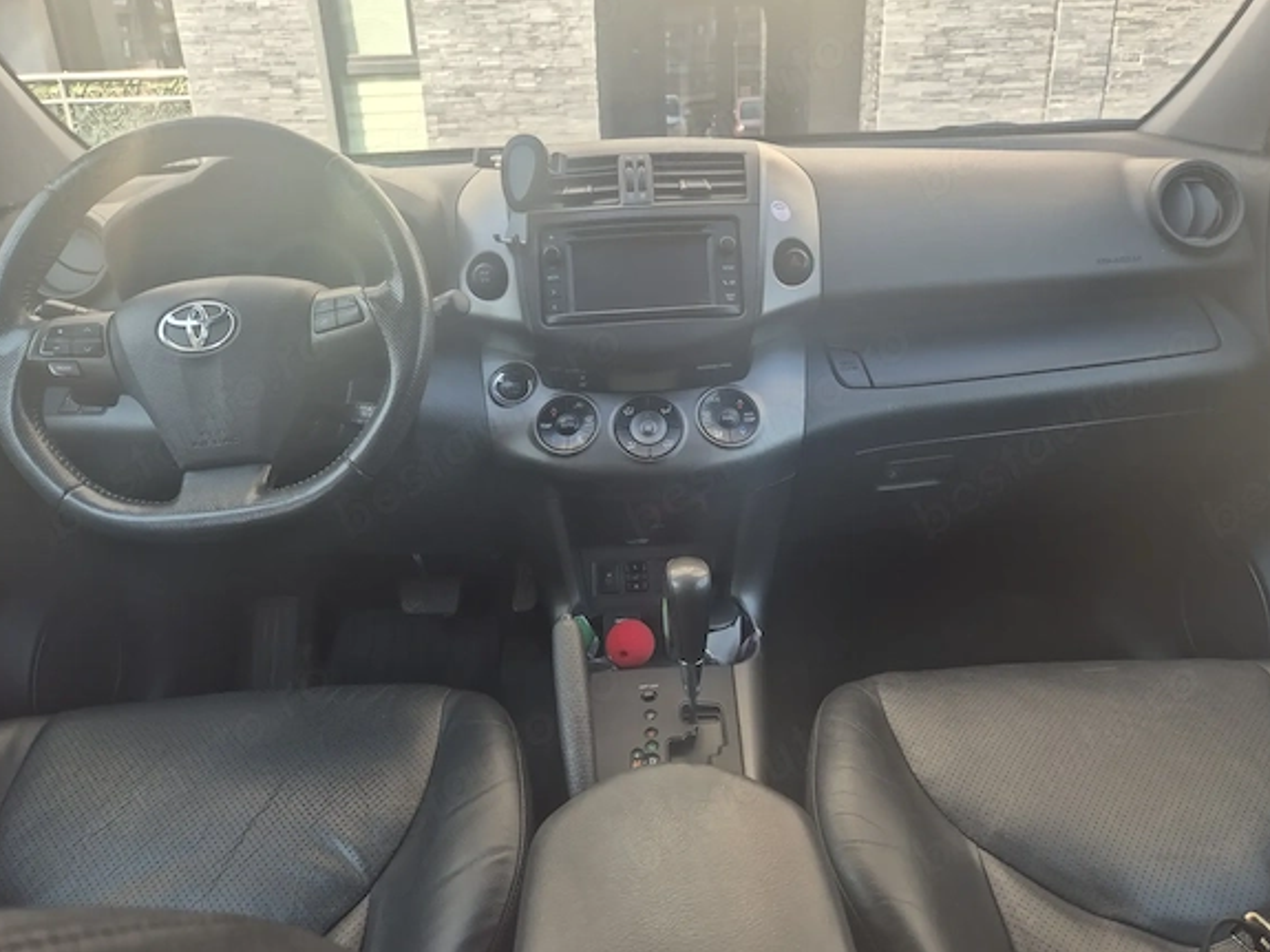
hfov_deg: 71.6
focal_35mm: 24
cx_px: 649
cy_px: 459
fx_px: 880
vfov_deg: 56.8
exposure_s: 1/195
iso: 25
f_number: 1.8
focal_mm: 5.4
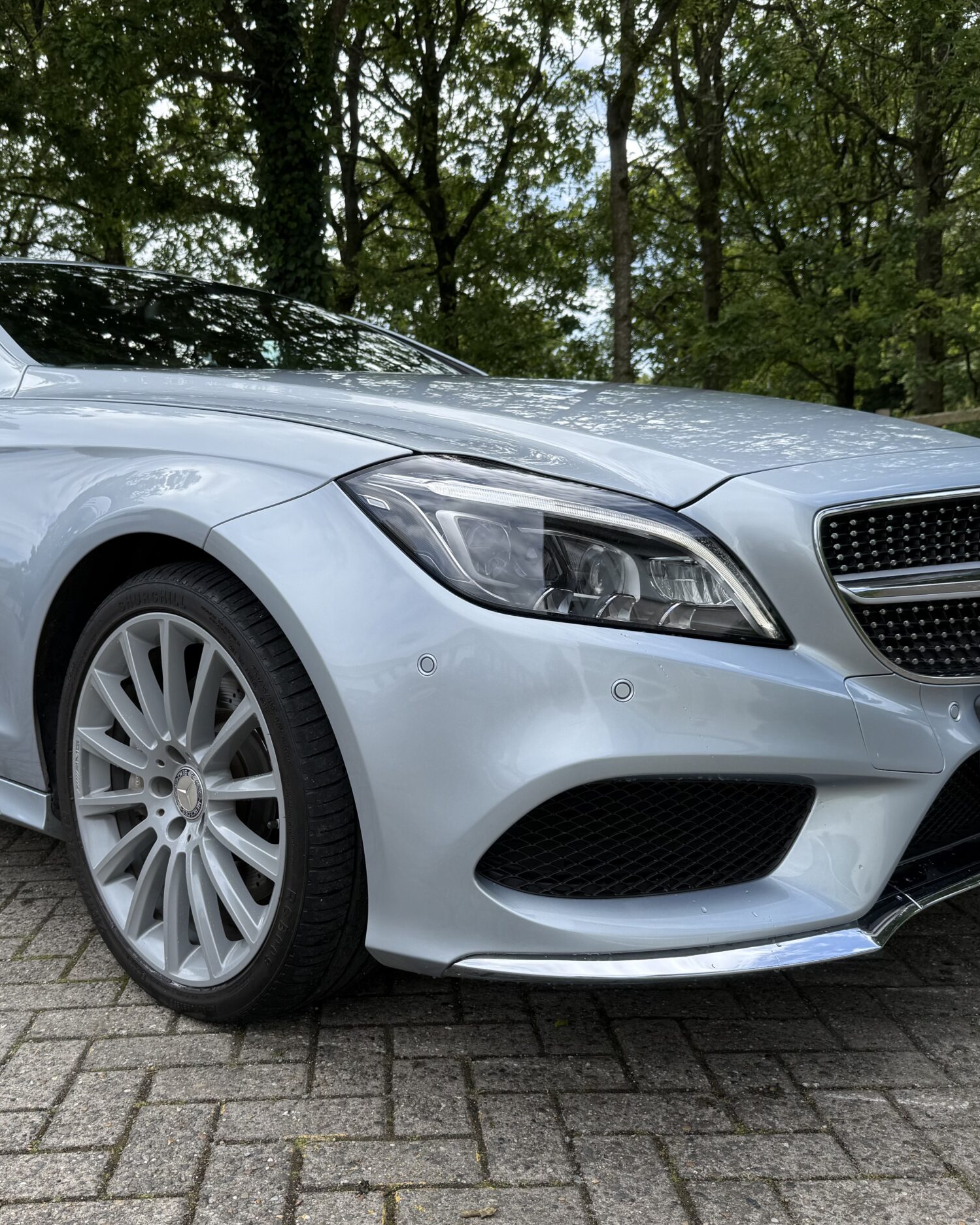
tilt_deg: -3.1
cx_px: 407
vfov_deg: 55.7
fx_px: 1160
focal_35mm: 32
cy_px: 620
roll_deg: +1.8
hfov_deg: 45.6
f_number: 1.78
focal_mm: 6.76
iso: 80
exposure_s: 1/2110
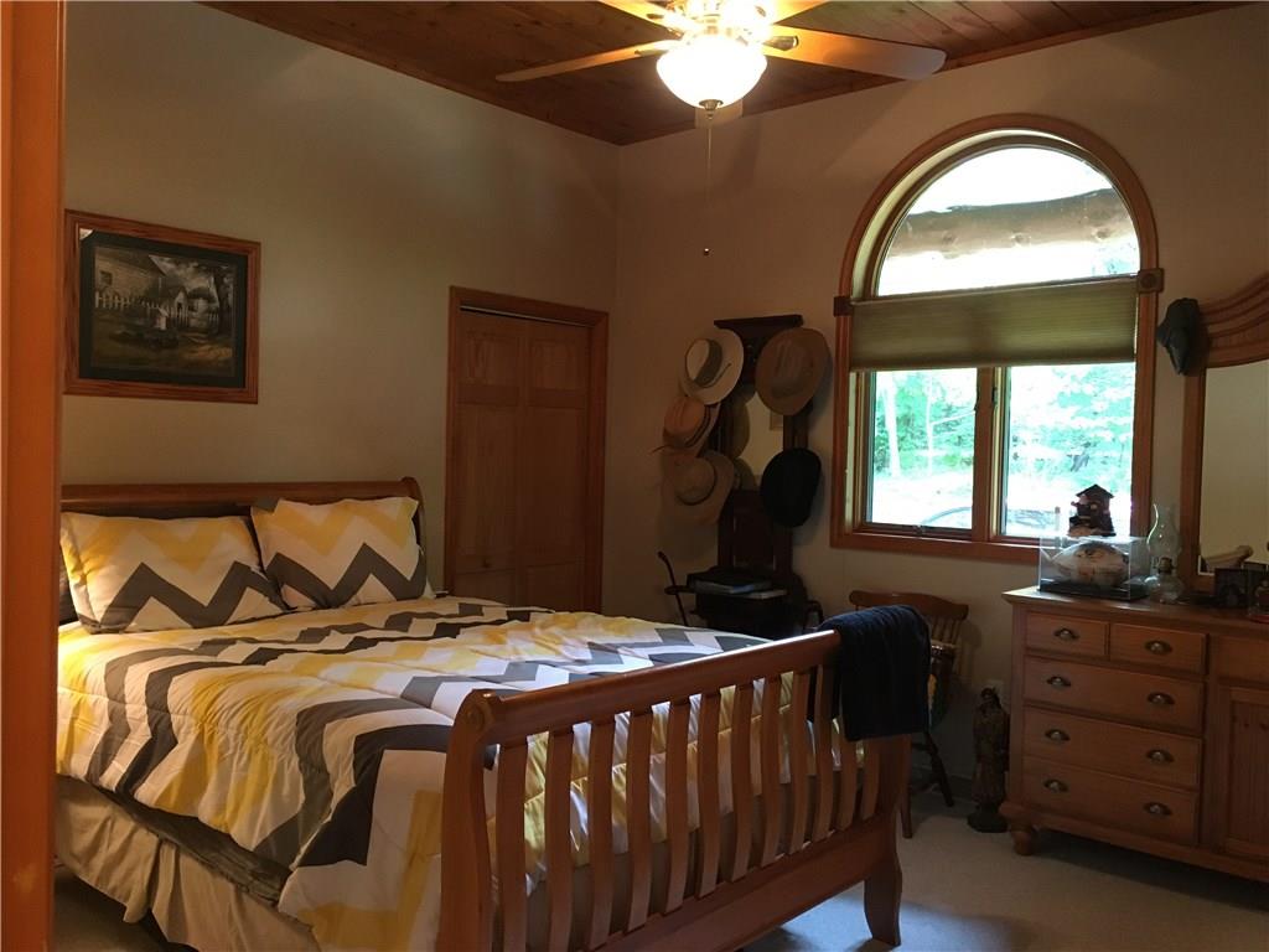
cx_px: 634
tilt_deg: -2.2
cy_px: 476
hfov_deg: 61.7
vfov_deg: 48.2
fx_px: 1063
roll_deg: -1.4
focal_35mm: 29
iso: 250
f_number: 2.2
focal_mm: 4.15
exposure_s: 1/30
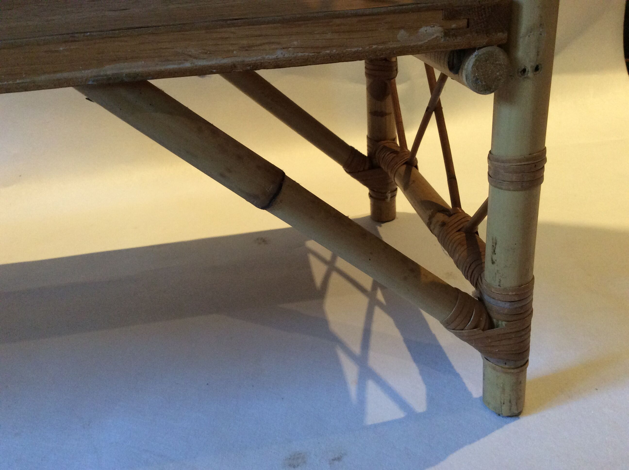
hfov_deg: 56.9
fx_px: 581
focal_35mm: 32
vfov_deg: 44.1
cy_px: 235
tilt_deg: -28.8
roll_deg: +5.3
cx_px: 314
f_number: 2.4
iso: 160
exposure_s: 1/25
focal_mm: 3.3
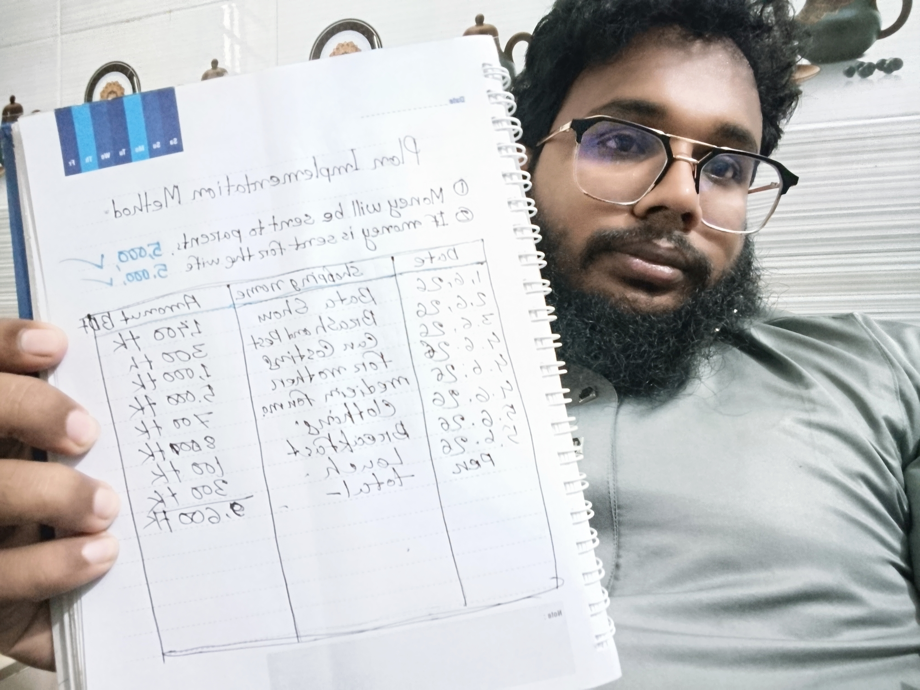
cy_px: 345
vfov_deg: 61.1
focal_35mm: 22
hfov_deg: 76.4
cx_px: 460
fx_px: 585
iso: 2067
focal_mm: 2.59
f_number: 2.2
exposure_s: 1/14.3
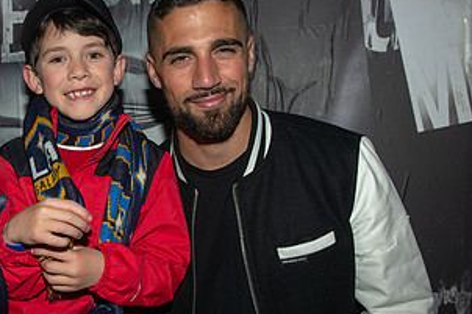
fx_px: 655
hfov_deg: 37.8
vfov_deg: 26.9
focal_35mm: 50
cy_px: 191
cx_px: 77
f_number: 5
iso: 200
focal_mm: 26
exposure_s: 1/200
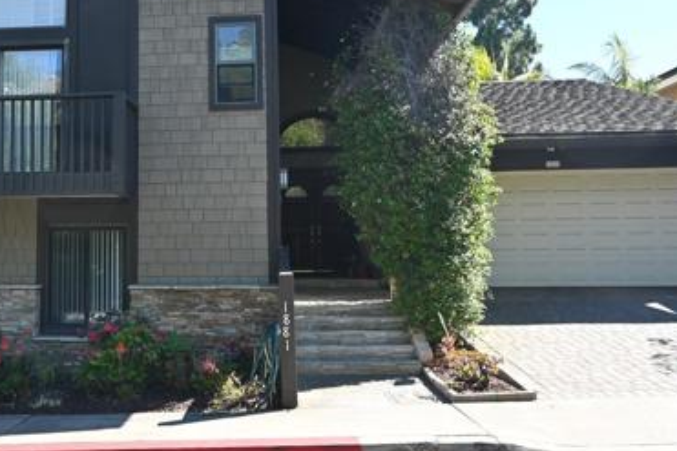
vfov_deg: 34.2
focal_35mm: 39
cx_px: 206
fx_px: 730
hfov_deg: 48.6
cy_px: 185
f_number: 6.3
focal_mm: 15
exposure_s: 1/500
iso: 400
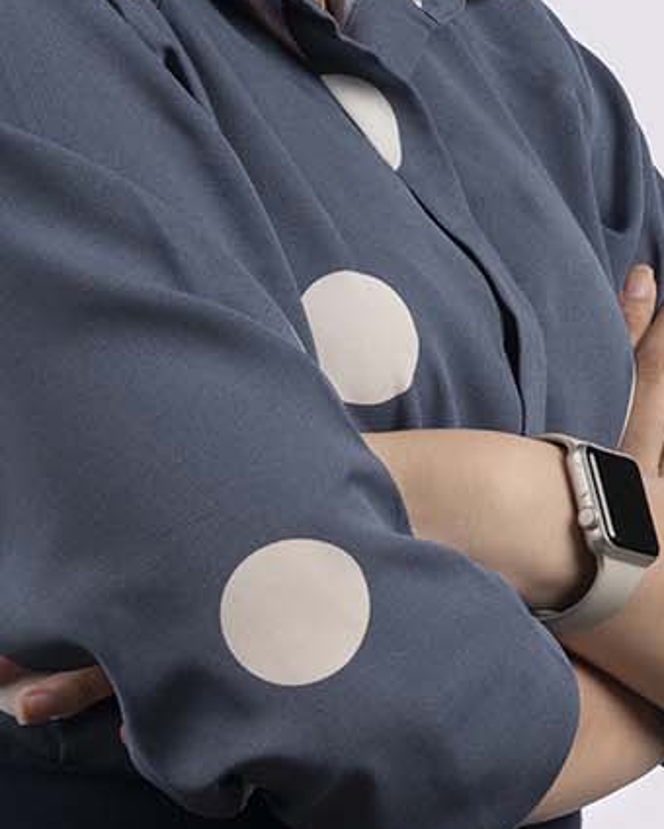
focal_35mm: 334
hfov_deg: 4.6
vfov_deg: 5.8
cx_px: 281
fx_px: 8205
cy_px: 322
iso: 100
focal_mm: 105
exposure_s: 1/250
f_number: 10
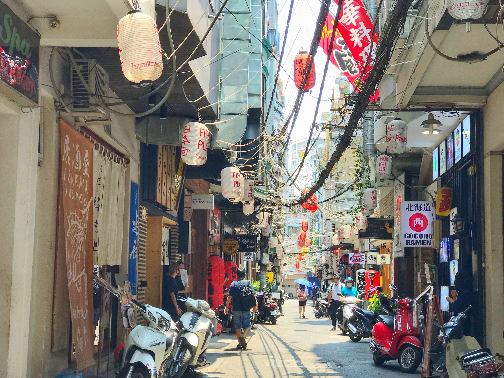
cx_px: 252
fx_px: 830
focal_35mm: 57
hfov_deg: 33.8
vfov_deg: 25.7
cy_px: 189
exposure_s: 1/178
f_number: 2.8
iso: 20
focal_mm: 6.6
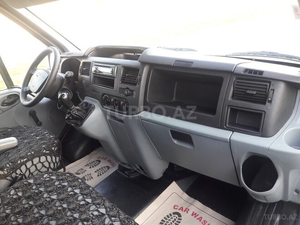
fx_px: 243
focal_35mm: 28
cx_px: 150
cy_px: 112
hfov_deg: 63.4
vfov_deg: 49.7
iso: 64
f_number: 1.9
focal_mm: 3.7
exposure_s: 1/33
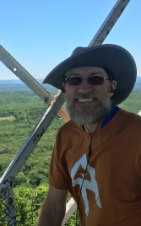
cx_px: 66
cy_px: 113
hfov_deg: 30.5
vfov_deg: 47.2
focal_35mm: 42
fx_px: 259
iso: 25
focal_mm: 4.15
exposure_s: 1/705
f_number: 2.2
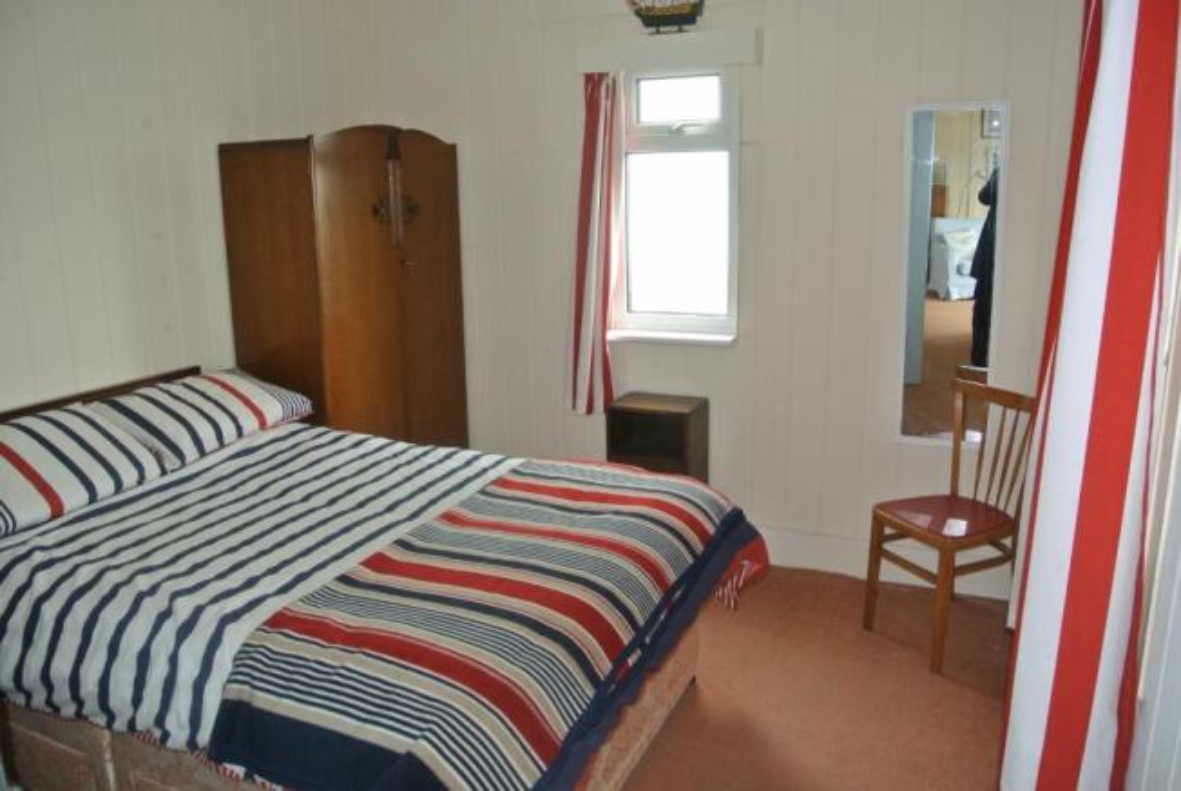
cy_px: 396
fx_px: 887
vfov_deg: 48.1
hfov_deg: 67.3
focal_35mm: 27
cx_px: 590
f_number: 3.5
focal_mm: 10
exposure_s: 1/60
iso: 360
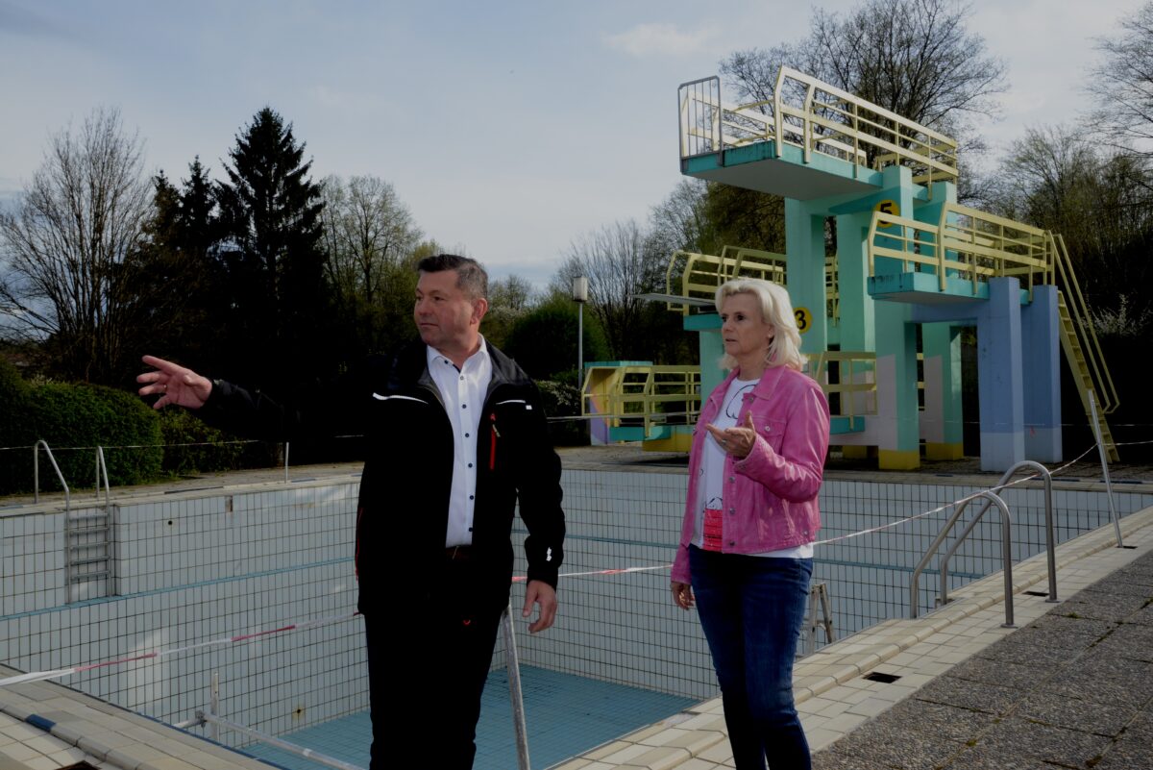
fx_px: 1025
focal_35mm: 32
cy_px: 385
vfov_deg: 41.1
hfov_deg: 58.7
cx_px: 576
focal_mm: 32
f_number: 22
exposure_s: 1/250
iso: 1600
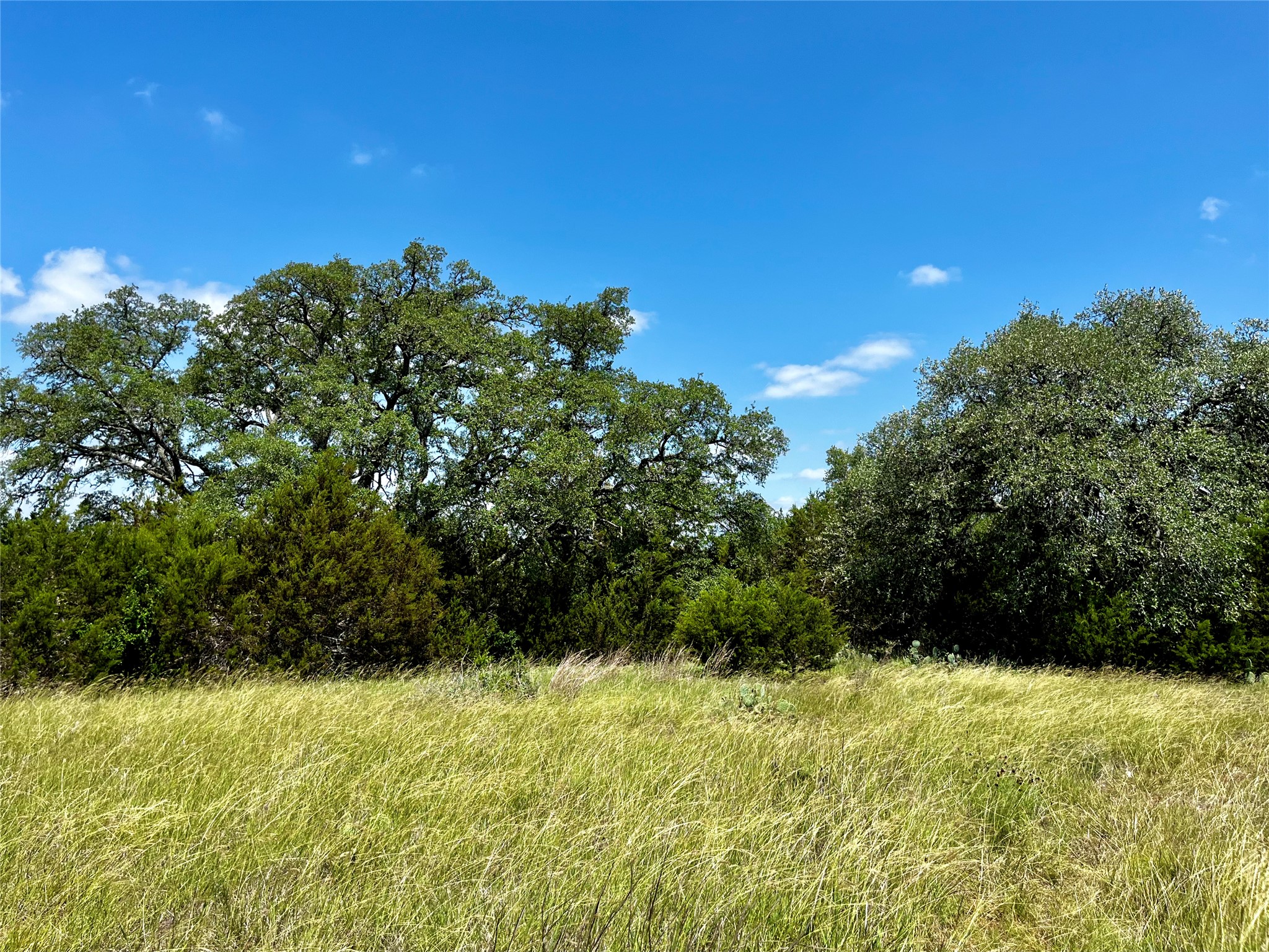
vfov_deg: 53.1
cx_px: 634
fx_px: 953
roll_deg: +0.4
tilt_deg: +6.2
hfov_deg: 67.3
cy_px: 476
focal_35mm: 26
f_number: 1.6
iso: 50
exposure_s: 1/2755
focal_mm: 5.1
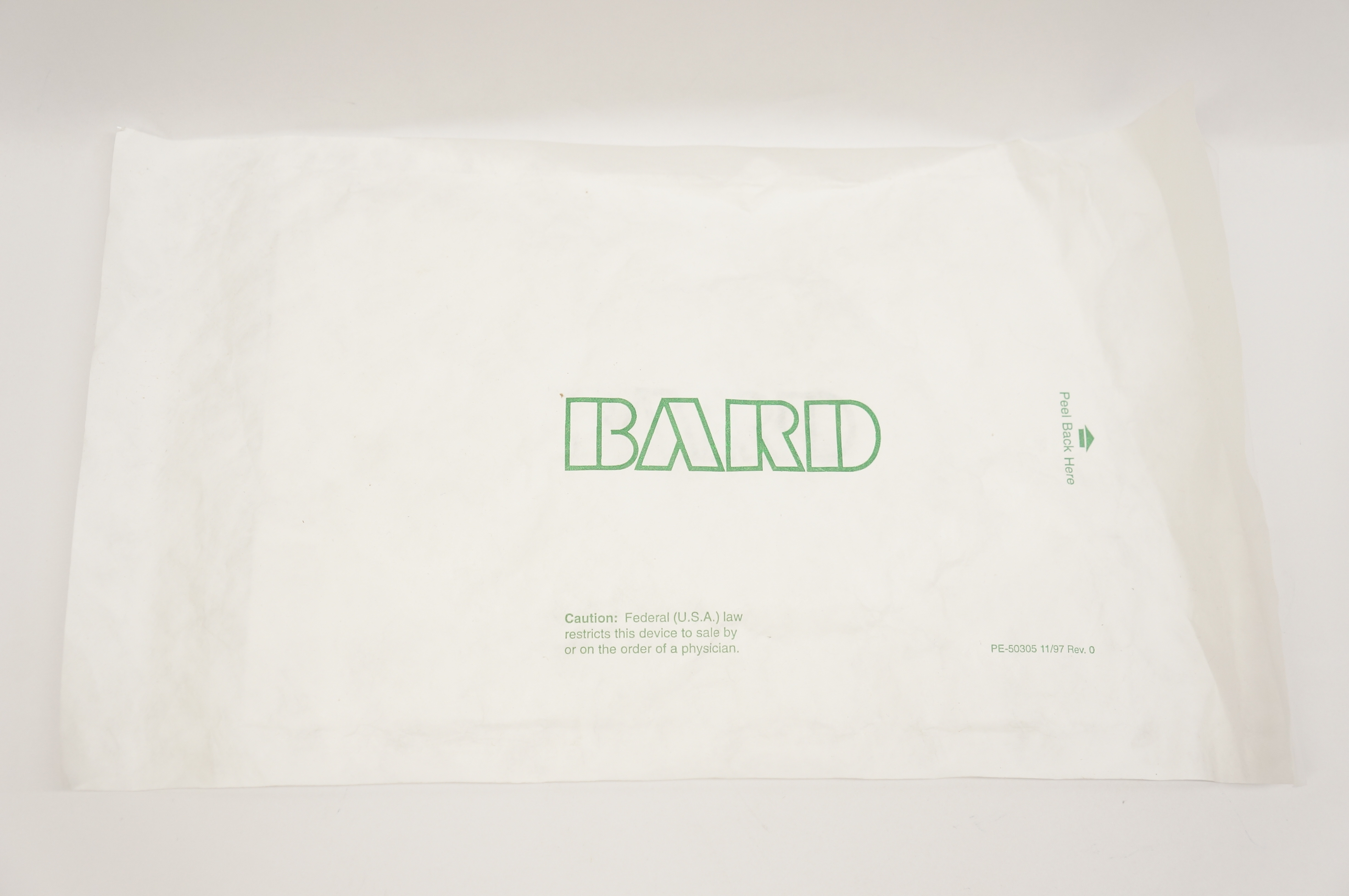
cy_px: 448
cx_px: 674
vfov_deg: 32.9
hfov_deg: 48.0
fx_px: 1516
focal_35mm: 40
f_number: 5
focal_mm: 27
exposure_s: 1/125
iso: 400
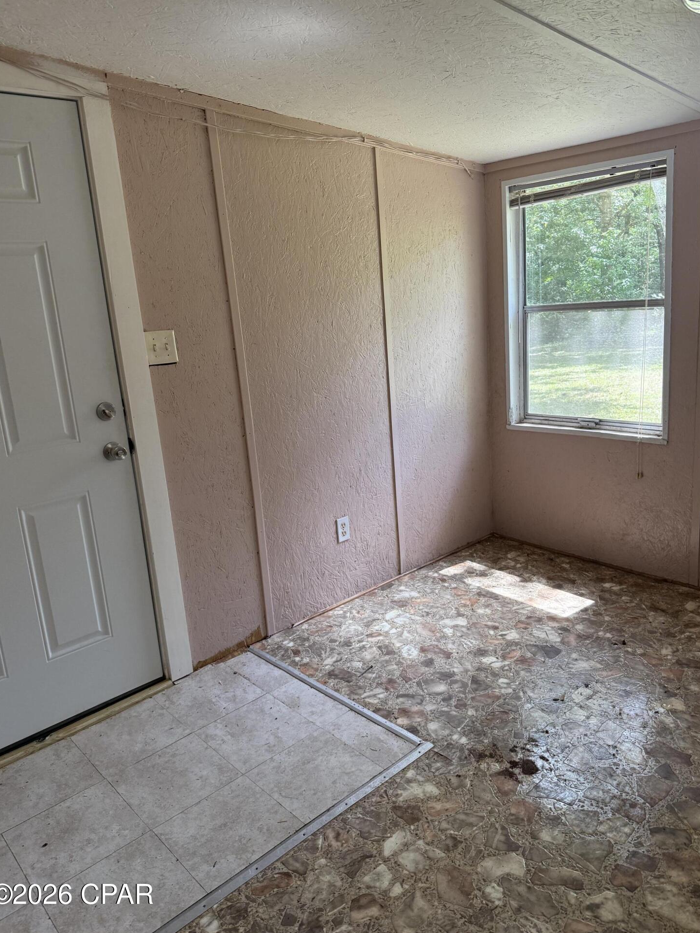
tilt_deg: -13.4
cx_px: 354
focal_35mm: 25
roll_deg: +4.5
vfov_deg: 69.4
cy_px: 453
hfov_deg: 54.9
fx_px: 674
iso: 160
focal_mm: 6.76
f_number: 1.78
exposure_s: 1/236
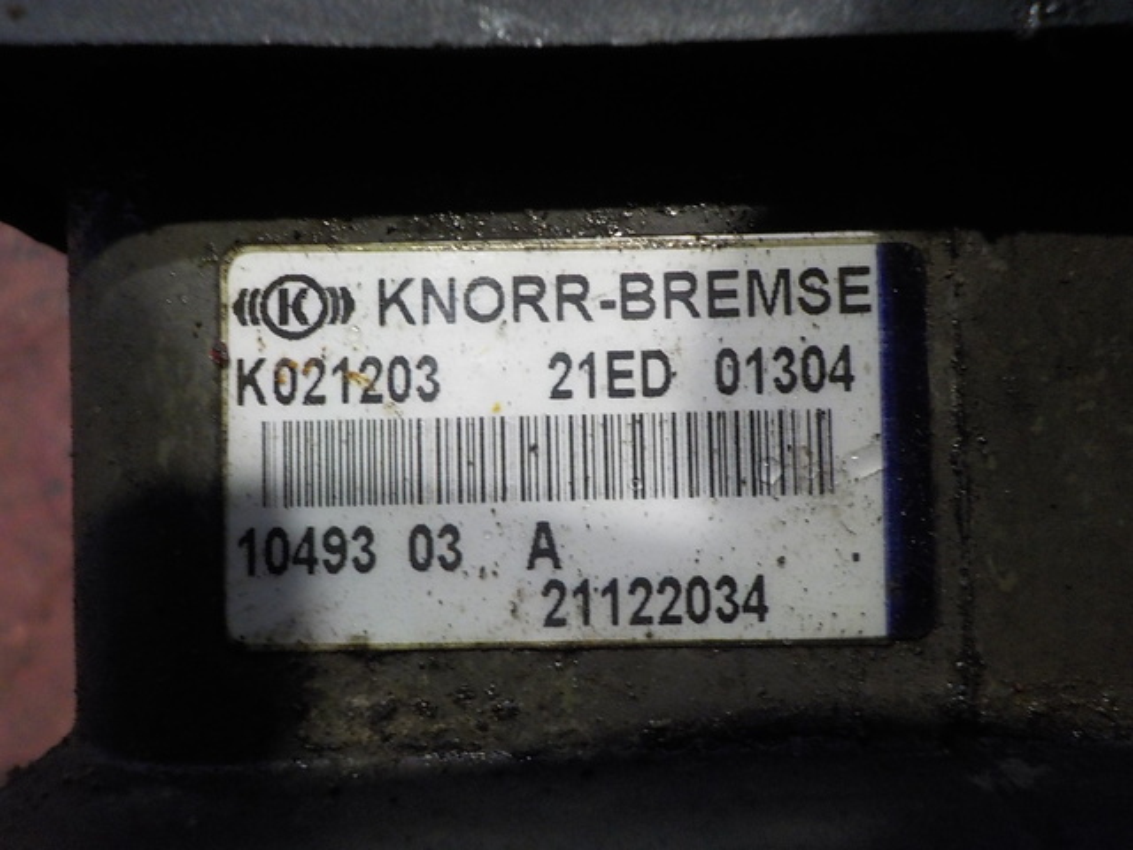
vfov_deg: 46.8
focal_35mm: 30
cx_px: 566
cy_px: 425
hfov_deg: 60.0
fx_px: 982
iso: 360
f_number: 3.3
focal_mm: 4.1
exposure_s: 1/30
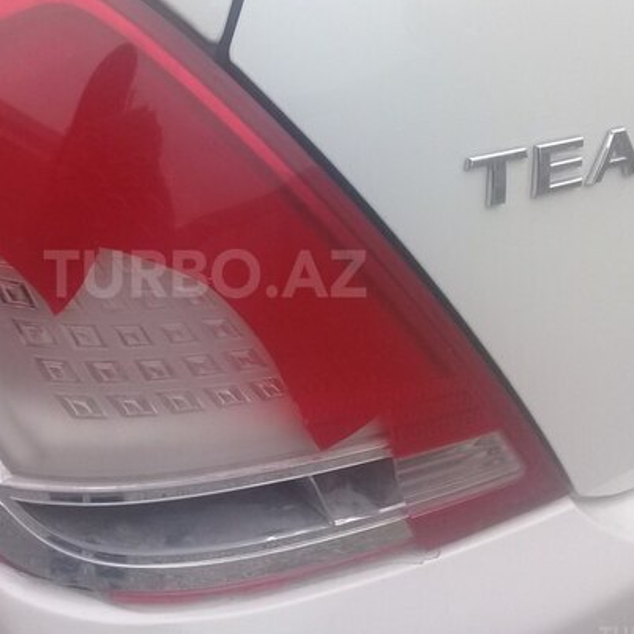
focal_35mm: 45
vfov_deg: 37.5
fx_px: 932
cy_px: 274
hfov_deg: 37.1
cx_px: 205
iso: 64
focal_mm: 3.3
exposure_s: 1/100
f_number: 2.2
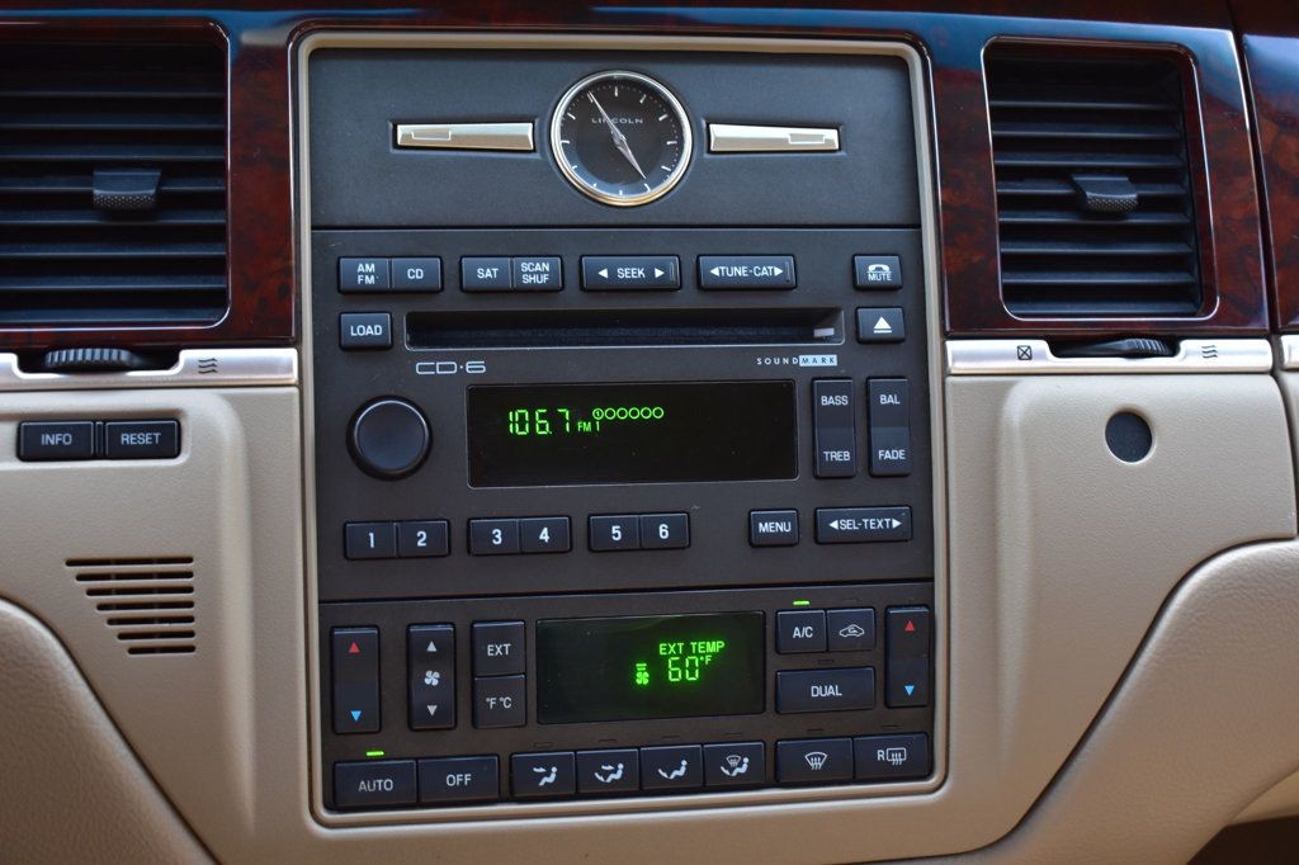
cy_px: 432
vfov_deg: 26.5
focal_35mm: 51
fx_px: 1840
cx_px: 650
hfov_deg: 38.9
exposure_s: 1/20
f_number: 6.3
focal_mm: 34
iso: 400
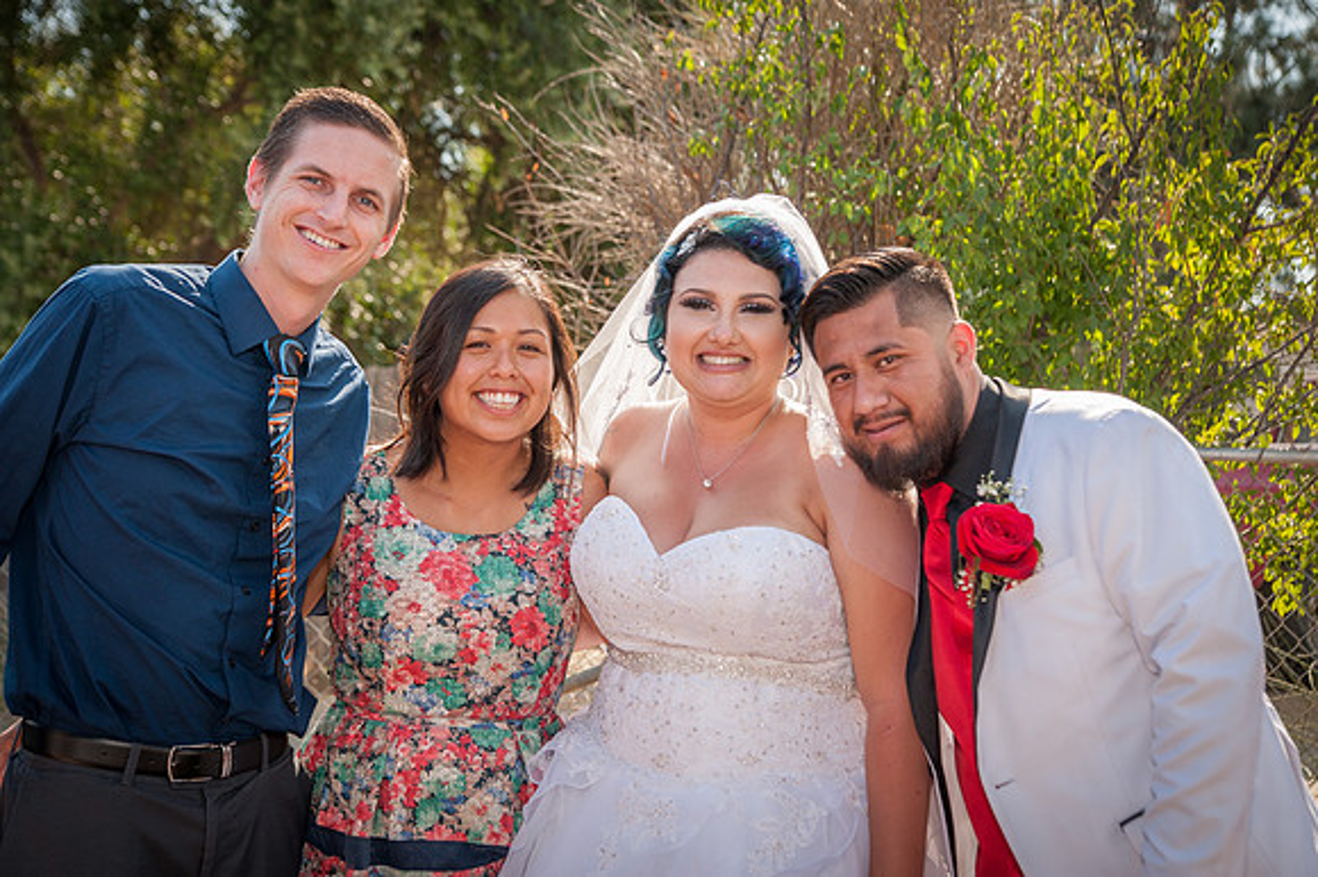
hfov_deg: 35.6
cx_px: 659
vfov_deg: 24.1
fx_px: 2050
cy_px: 438
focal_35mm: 56
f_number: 5
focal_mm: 56
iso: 200
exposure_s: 1/640
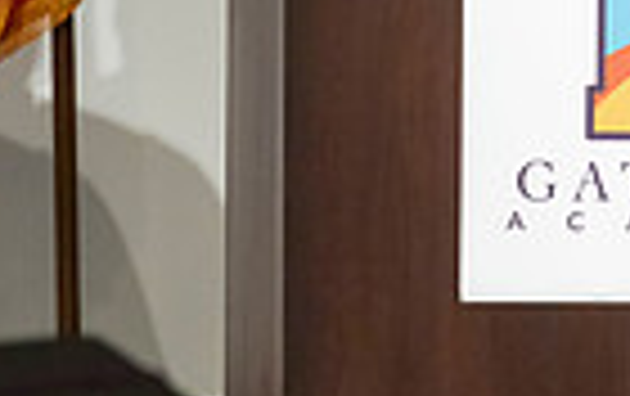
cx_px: 585
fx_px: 11264
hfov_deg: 3.2
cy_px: -508
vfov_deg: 2.0
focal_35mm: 655
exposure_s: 1/200
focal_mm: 200
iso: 6400
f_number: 8
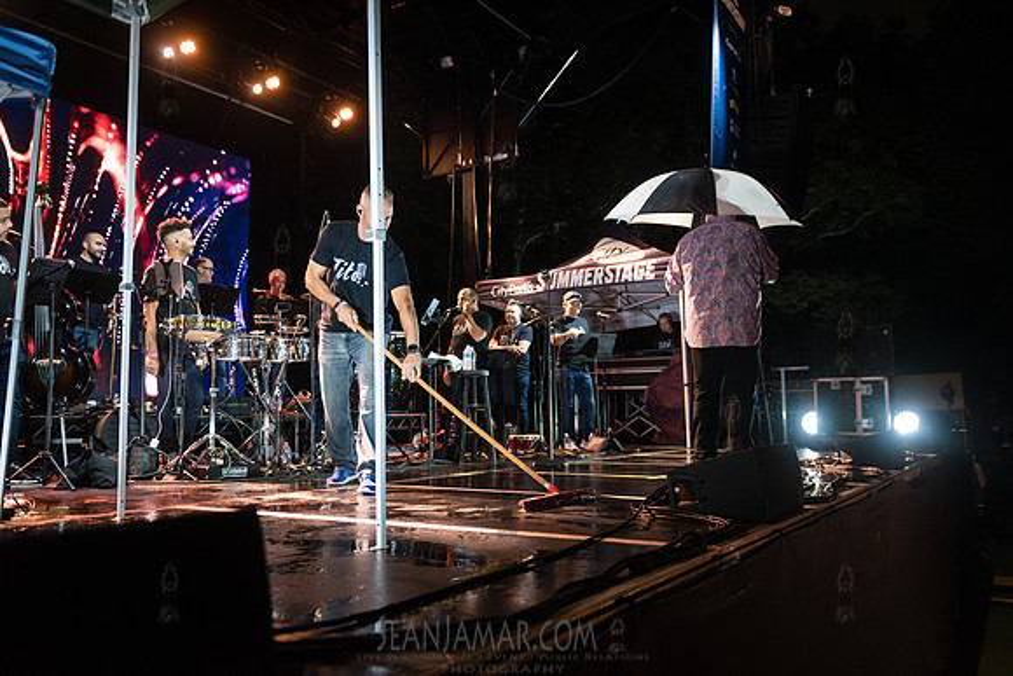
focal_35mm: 29
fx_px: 816
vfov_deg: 45.0
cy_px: 338
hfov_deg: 63.6
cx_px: 506
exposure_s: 1/200
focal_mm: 29
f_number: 3.2
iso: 3200
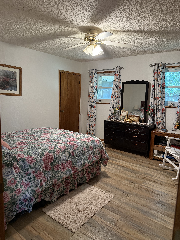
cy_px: 120
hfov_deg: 56.8
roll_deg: -2.7
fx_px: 166
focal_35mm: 24
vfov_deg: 71.6
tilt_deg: -7.1
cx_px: 90
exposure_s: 1/60
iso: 320
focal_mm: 6.76
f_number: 1.78
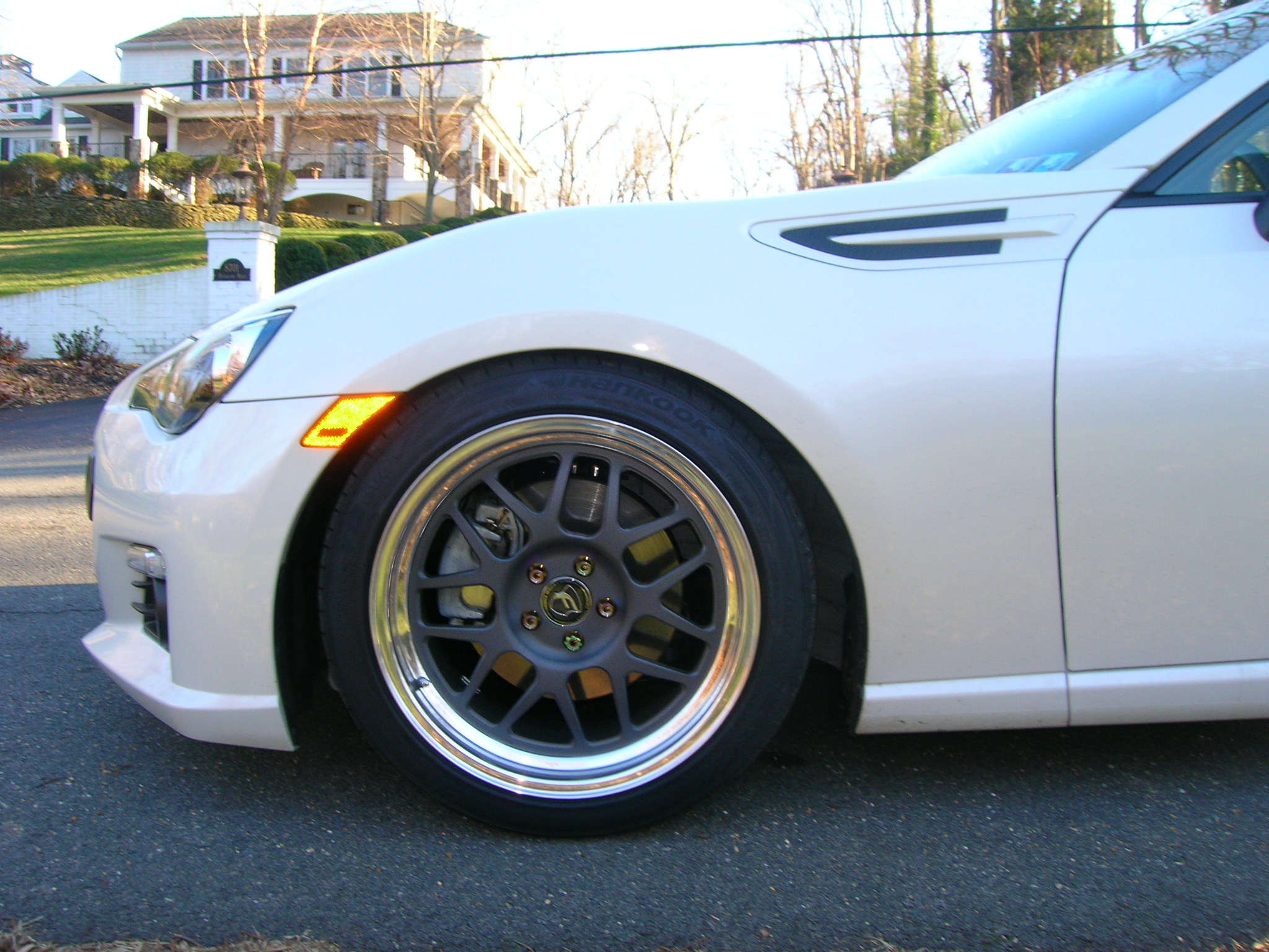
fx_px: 1246
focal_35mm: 34
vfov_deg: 41.8
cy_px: 476
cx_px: 634
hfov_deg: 54.0
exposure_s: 1/29.3
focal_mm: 5.7
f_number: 4.9
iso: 50
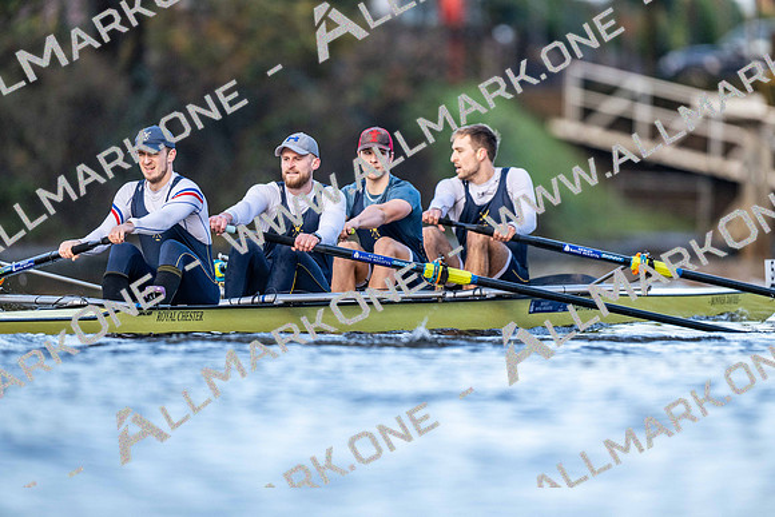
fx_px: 12919
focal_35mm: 600
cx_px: 388
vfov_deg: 2.3
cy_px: 258
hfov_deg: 3.4
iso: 1800
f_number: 4
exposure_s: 1/2500
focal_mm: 600
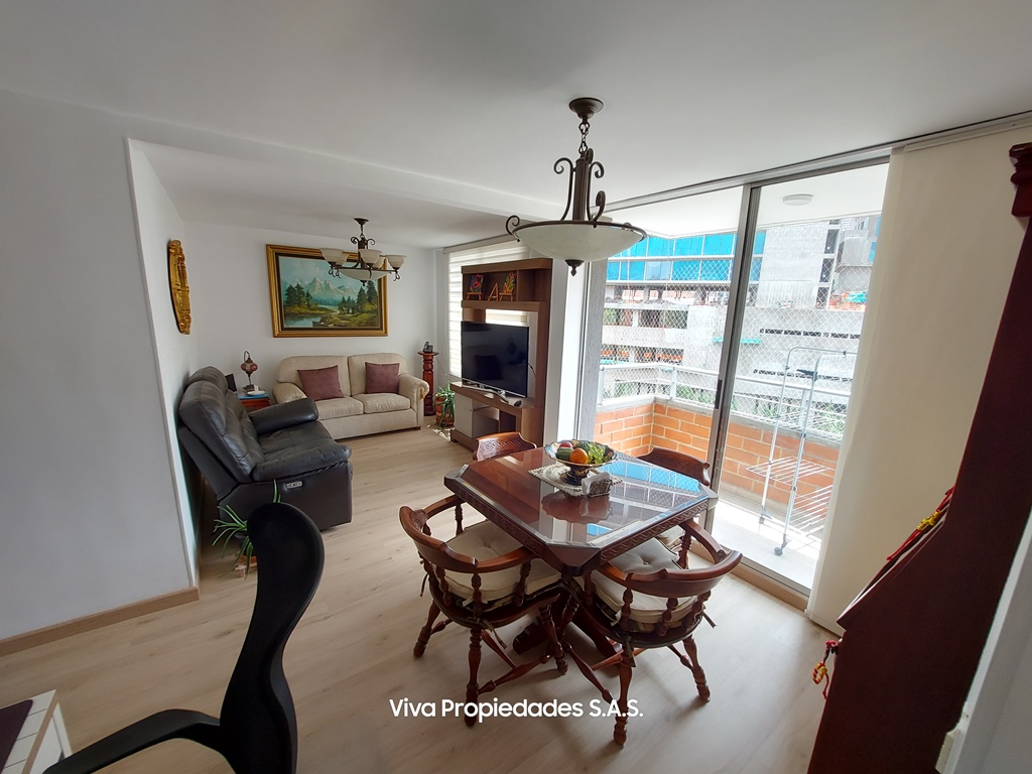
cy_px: 387
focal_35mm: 13
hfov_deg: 106.2
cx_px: 516
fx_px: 388
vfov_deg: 89.9
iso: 80
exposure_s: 1/60
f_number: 2.2
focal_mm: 1.74
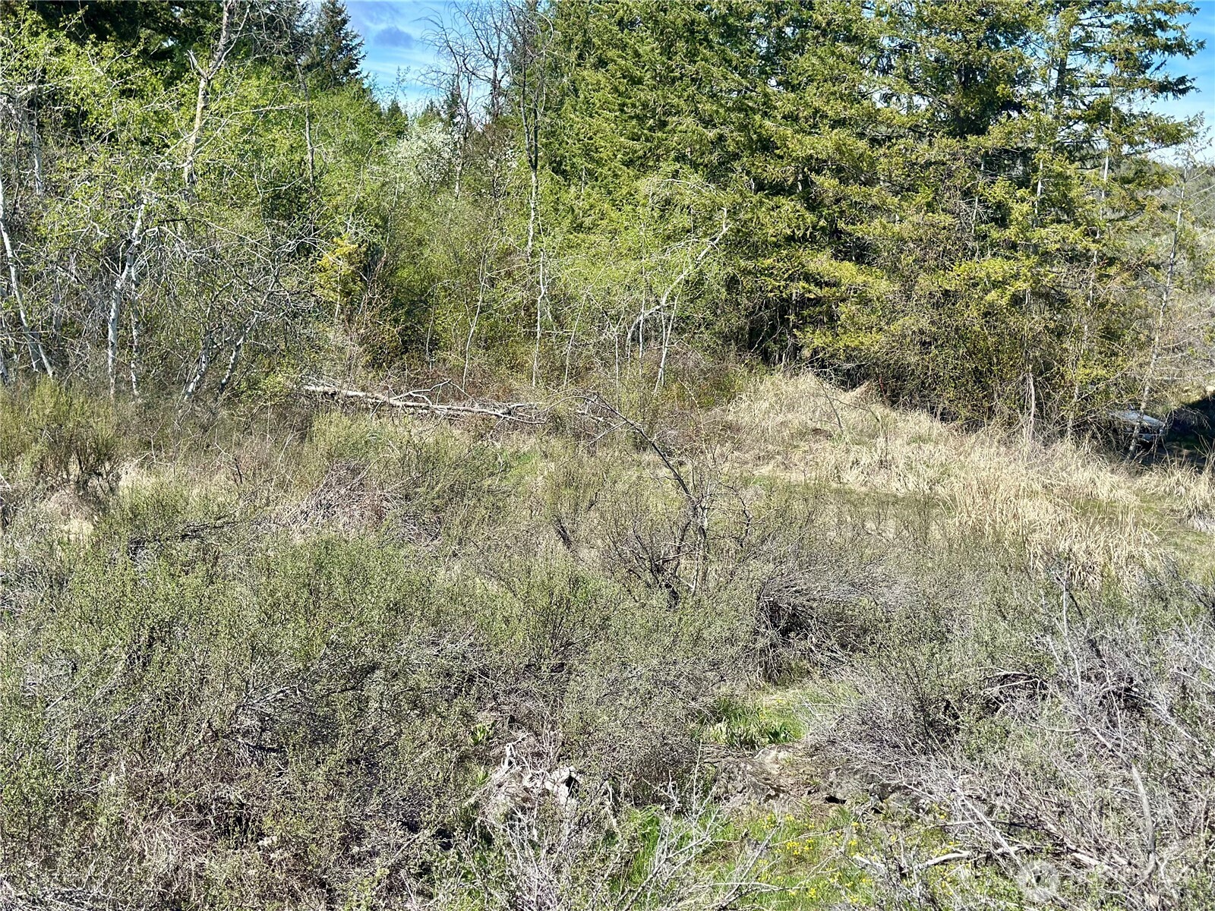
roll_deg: -3.1
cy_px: 456
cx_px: 608
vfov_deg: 30.3
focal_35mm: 48
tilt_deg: -5.0
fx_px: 1685
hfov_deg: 39.7
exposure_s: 1/3367
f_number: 1.78
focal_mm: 6.86
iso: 80
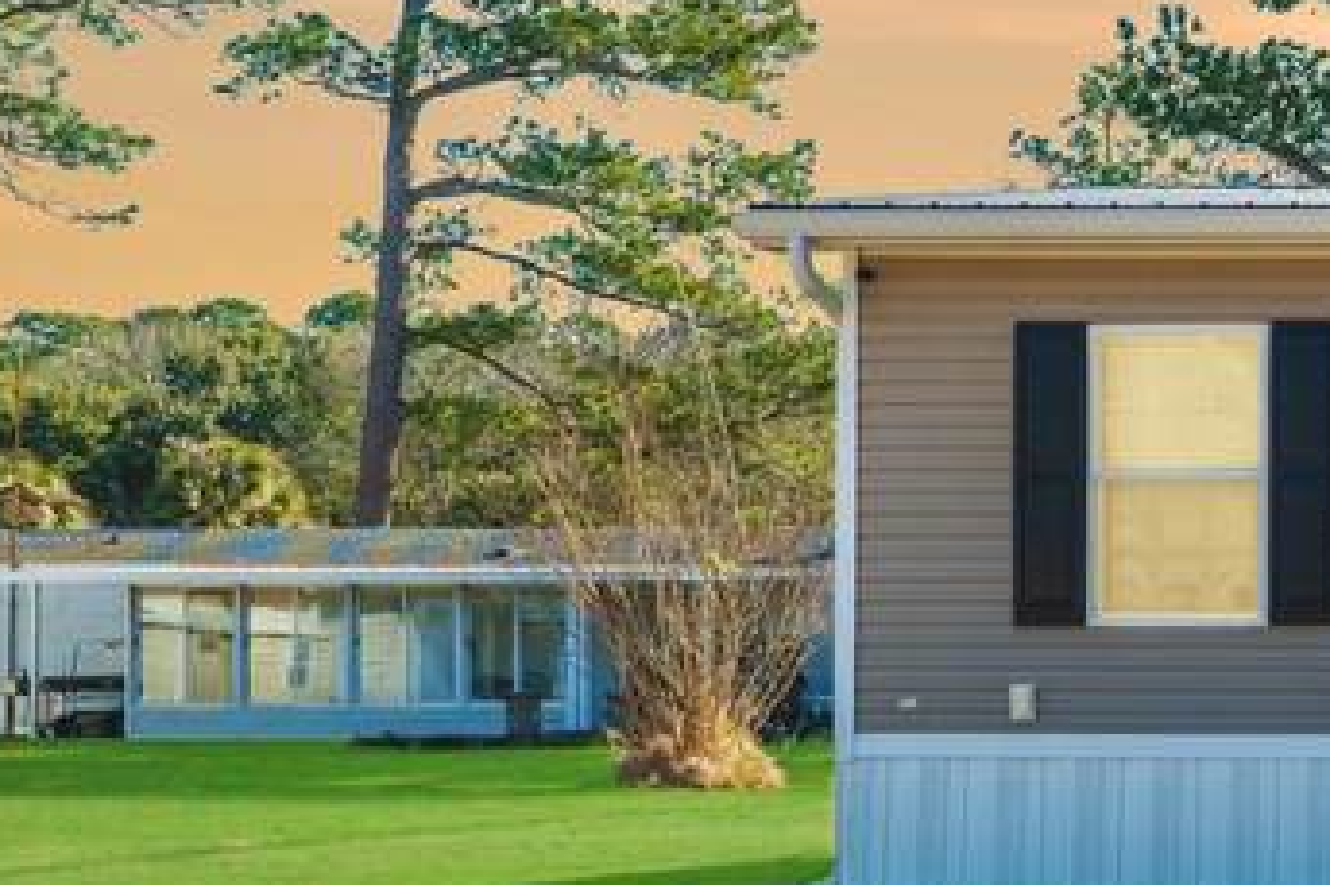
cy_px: 674
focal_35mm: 67
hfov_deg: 21.9
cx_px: 2246
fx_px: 2474
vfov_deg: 20.1
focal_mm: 18
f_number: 8
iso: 400
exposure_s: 1/500
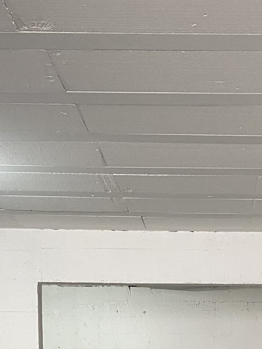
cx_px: 221
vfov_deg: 23.4
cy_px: 472
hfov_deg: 20.1
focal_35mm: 72
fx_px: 727
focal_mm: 4.25
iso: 500
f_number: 1.8
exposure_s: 1/60
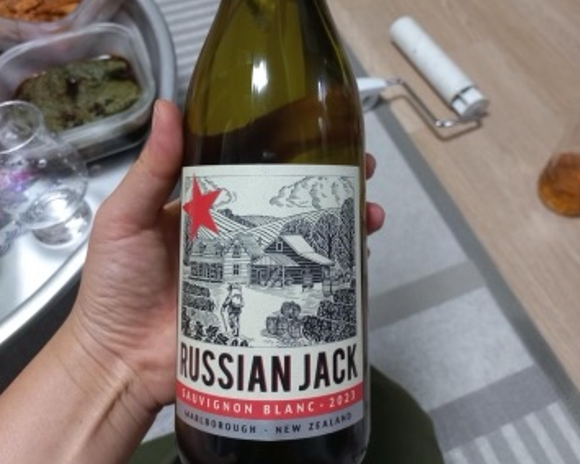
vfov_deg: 43.1
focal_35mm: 33
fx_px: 566
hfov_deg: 54.2
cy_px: 113
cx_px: 291
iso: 200
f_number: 1.8
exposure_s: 1/30
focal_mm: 4.6
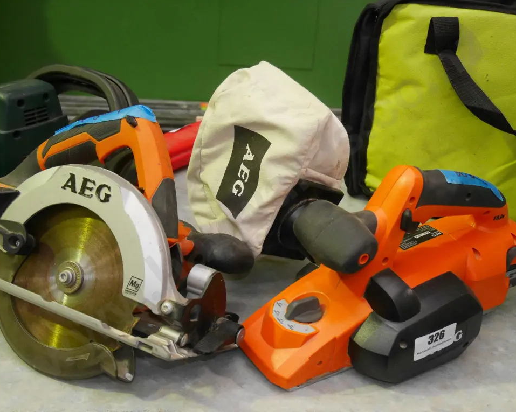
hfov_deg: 40.3
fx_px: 702
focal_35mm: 46
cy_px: 205
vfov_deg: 32.7
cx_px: 260
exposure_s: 1/125
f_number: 4.9
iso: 3200
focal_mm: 22
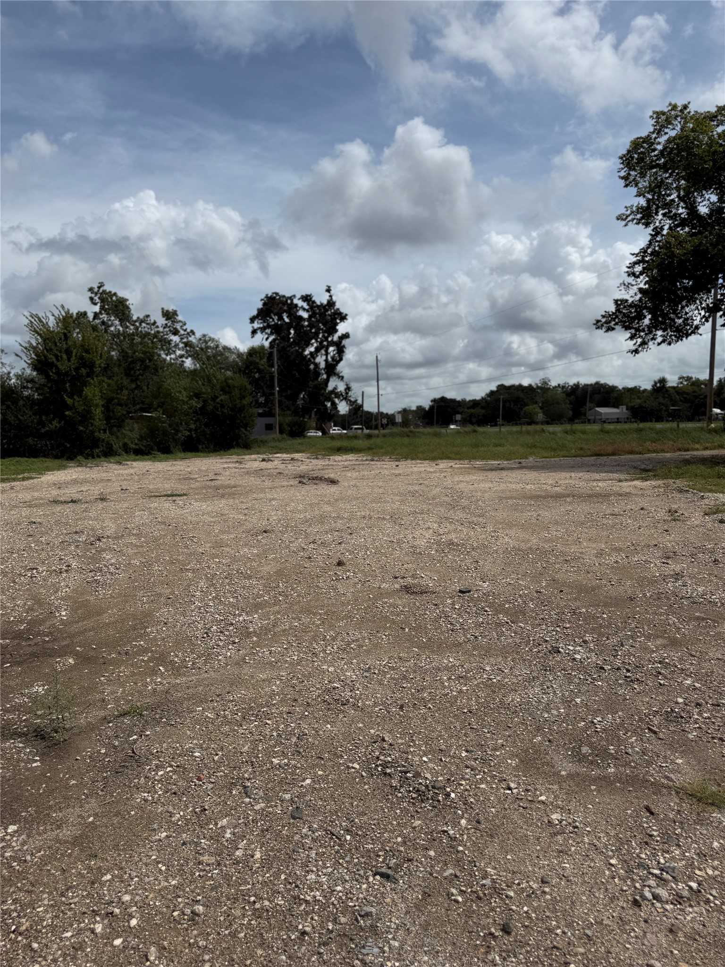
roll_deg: +1.4
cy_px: 484
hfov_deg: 56.8
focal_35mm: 24
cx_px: 362
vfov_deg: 71.6
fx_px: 670
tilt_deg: -3.6
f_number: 1.78
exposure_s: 1/10309
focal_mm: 6.76
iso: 80
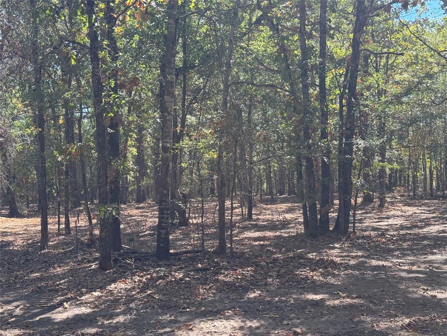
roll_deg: +2.5
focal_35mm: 48
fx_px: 620
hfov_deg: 39.7
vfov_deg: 30.3
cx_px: 224
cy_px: 168
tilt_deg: +1.3
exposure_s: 1/488
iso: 64
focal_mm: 6.76
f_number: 1.78
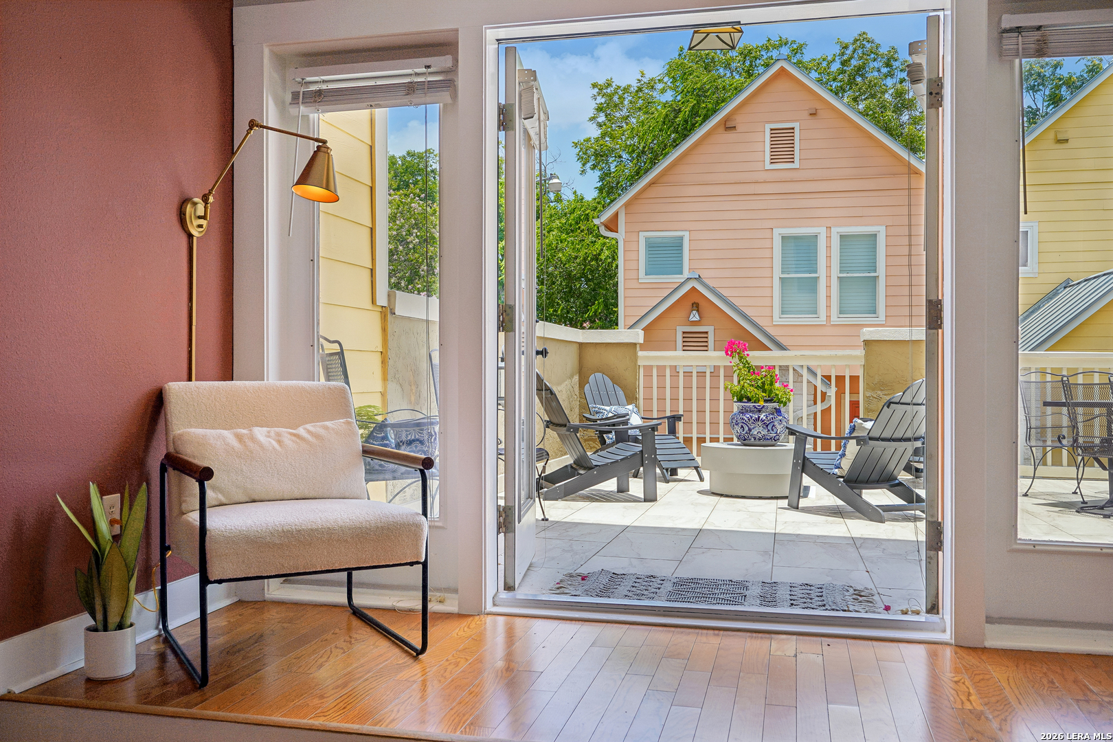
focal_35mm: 32
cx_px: 556
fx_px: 974
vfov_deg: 41.7
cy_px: 371
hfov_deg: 59.5
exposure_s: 1/250
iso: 100
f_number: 8
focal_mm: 31.5
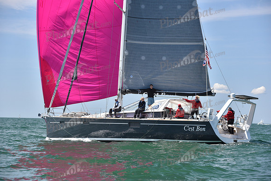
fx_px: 753
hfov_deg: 20.4
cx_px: 136
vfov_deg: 13.7
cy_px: 90
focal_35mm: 100
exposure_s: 1/800
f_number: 5.6
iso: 400
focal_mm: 100
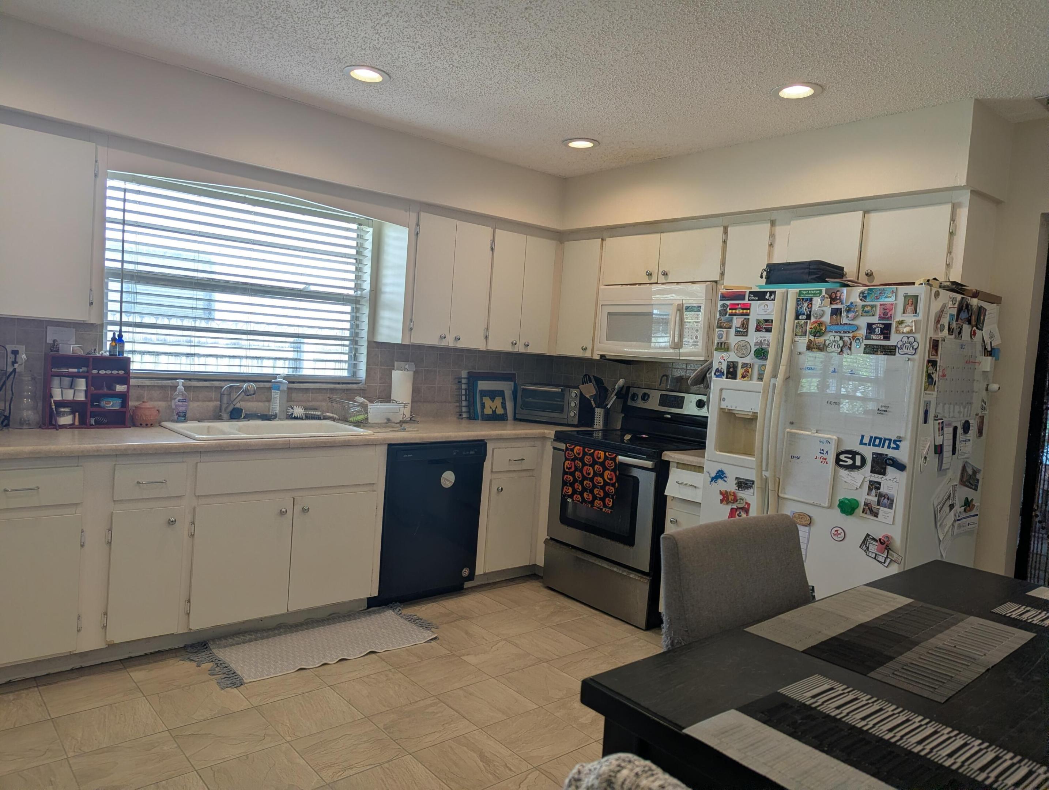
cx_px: 524
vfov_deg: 56.9
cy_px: 395
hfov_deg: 71.5
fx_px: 728
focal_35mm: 24
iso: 73
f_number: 1.85
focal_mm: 6.81
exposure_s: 1/386
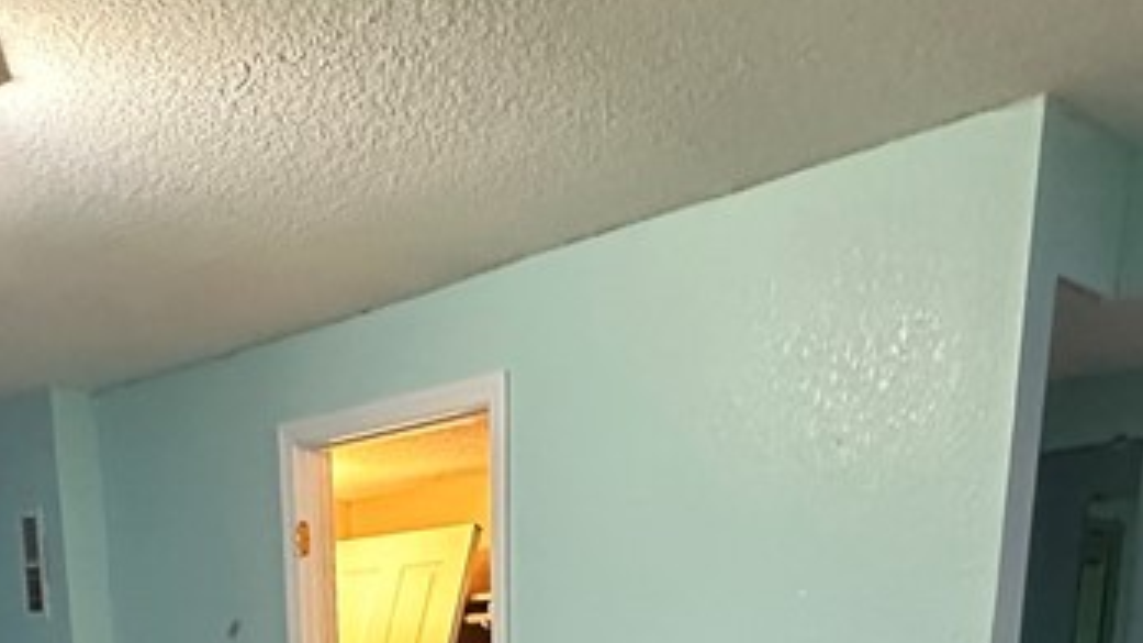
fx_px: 1364
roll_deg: +1.1
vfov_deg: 20.8
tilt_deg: -15.4
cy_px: 1065
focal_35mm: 45
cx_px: 415
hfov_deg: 45.0
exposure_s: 1/60
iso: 800
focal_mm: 2.22
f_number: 2.2
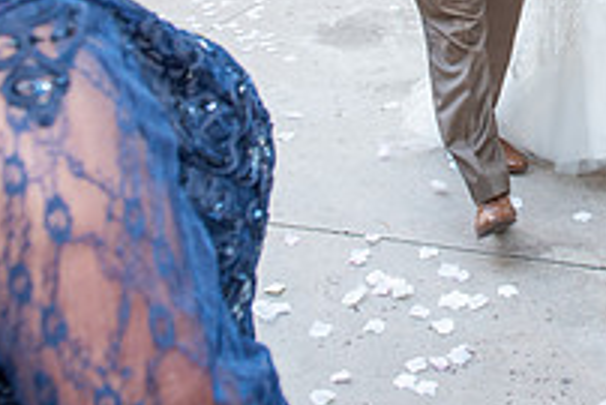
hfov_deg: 27.2
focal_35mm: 69
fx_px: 1162
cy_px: -134
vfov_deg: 18.3
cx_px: 636
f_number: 4.5
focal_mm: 24
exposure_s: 1/100
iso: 320
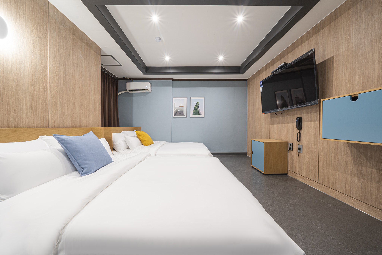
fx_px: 127
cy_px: 128
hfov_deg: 112.6
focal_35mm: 12
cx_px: 191
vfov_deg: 90.0
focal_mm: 12
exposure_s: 1
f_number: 10
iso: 100
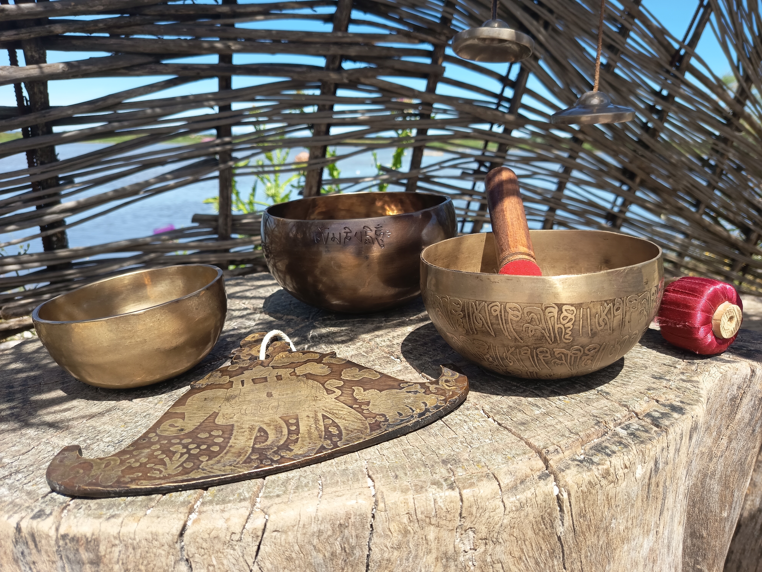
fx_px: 528
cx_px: 381
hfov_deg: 71.6
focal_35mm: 24
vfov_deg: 56.8
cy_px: 286
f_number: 1.7
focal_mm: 5.24
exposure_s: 1/235
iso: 50
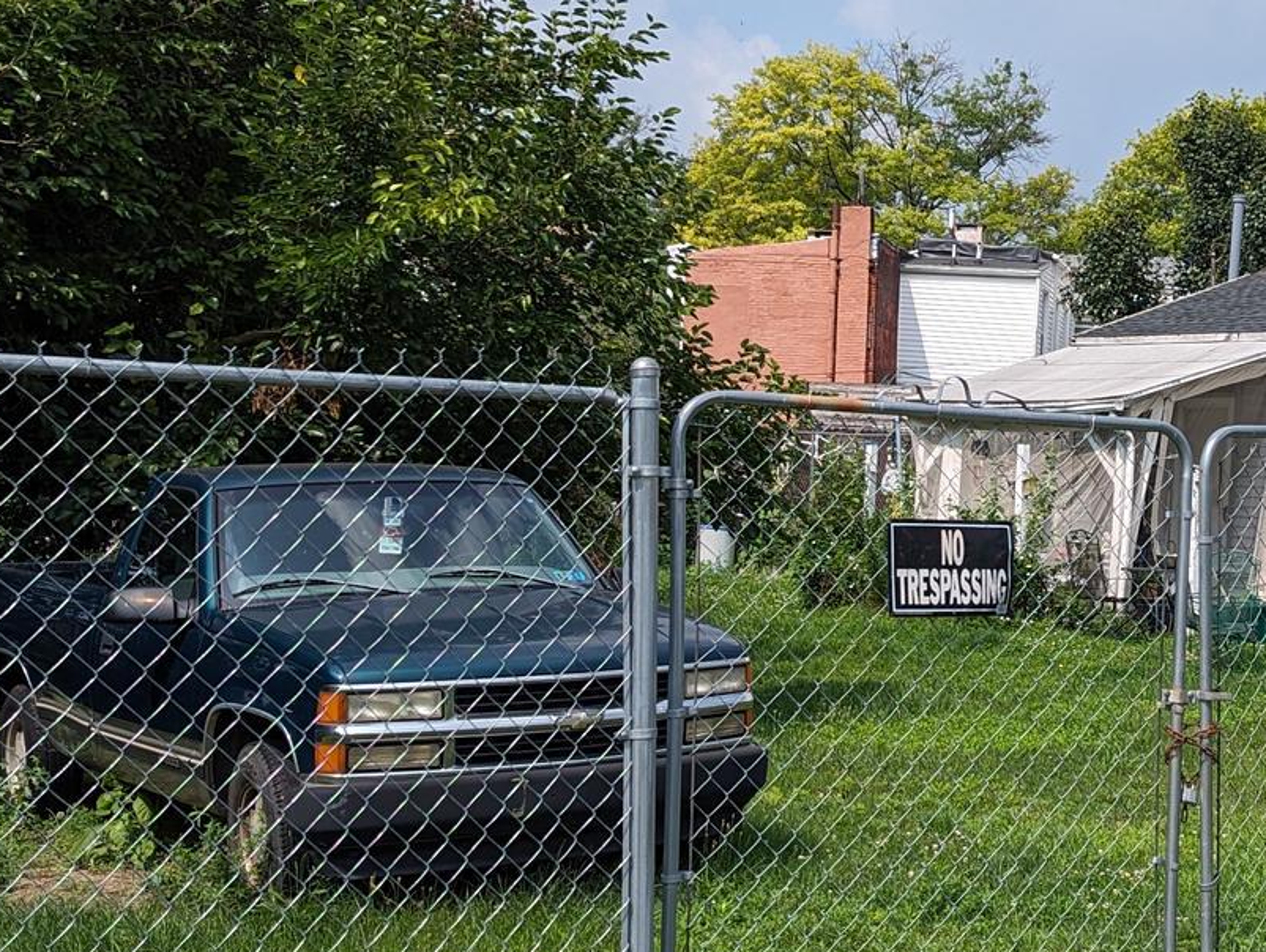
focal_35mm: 61
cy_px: 542
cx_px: 1083
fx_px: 2233
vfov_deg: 24.1
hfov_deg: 30.6
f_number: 1.85
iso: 47
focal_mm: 6.81
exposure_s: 1/2020
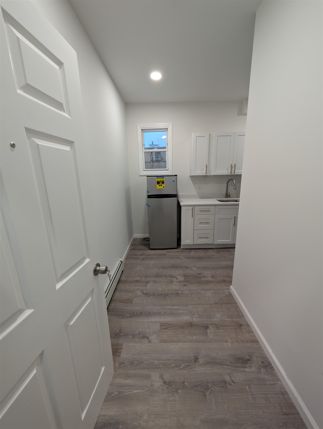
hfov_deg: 94.6
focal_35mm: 12
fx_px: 149
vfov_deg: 110.5
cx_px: 162
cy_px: 214
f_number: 1.7
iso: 74
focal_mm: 2.02
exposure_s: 1/40
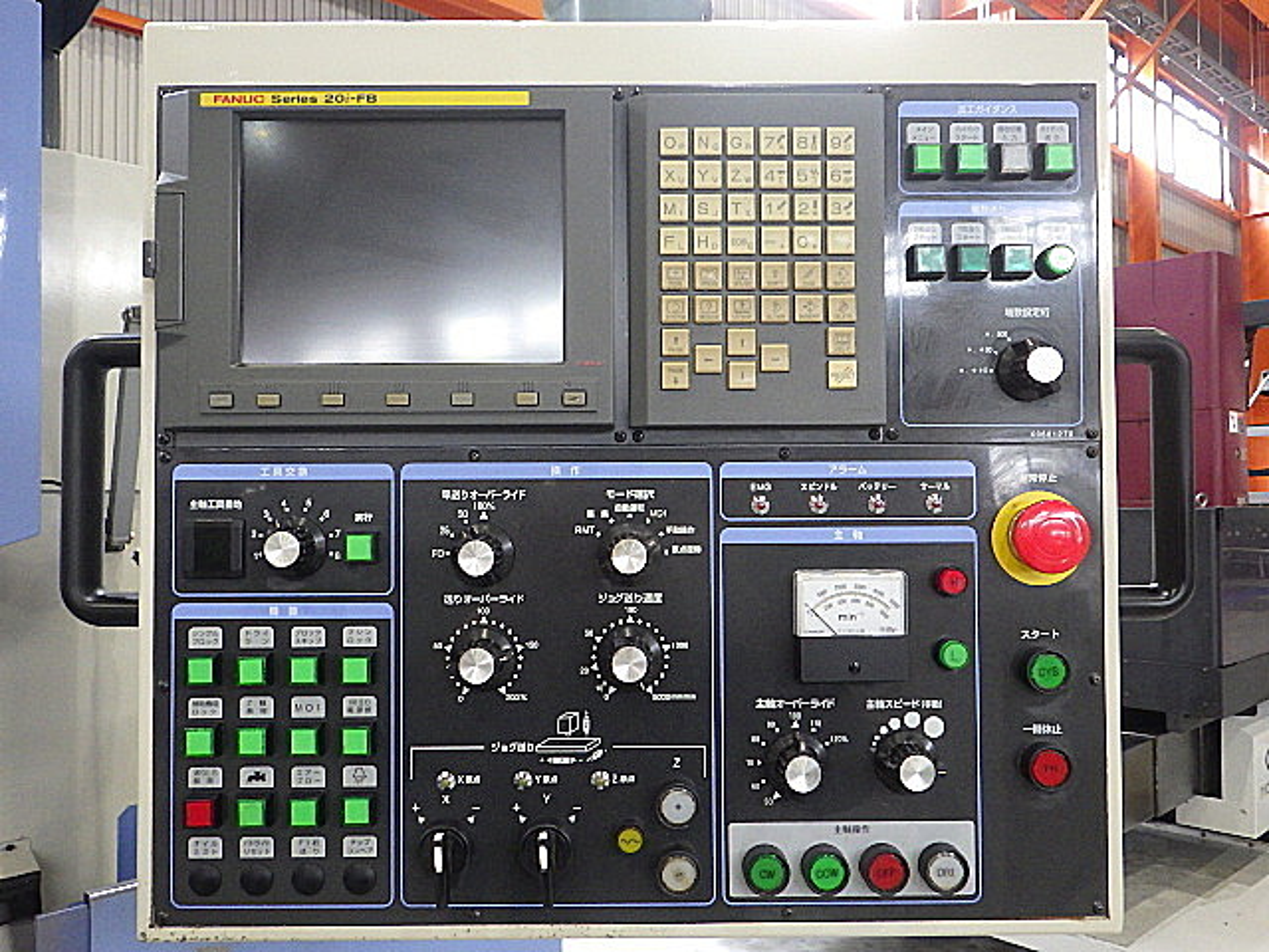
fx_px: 1026
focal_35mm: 28
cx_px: 634
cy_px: 476
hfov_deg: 63.4
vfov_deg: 49.7
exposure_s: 1/45
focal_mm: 5
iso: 800
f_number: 3.5
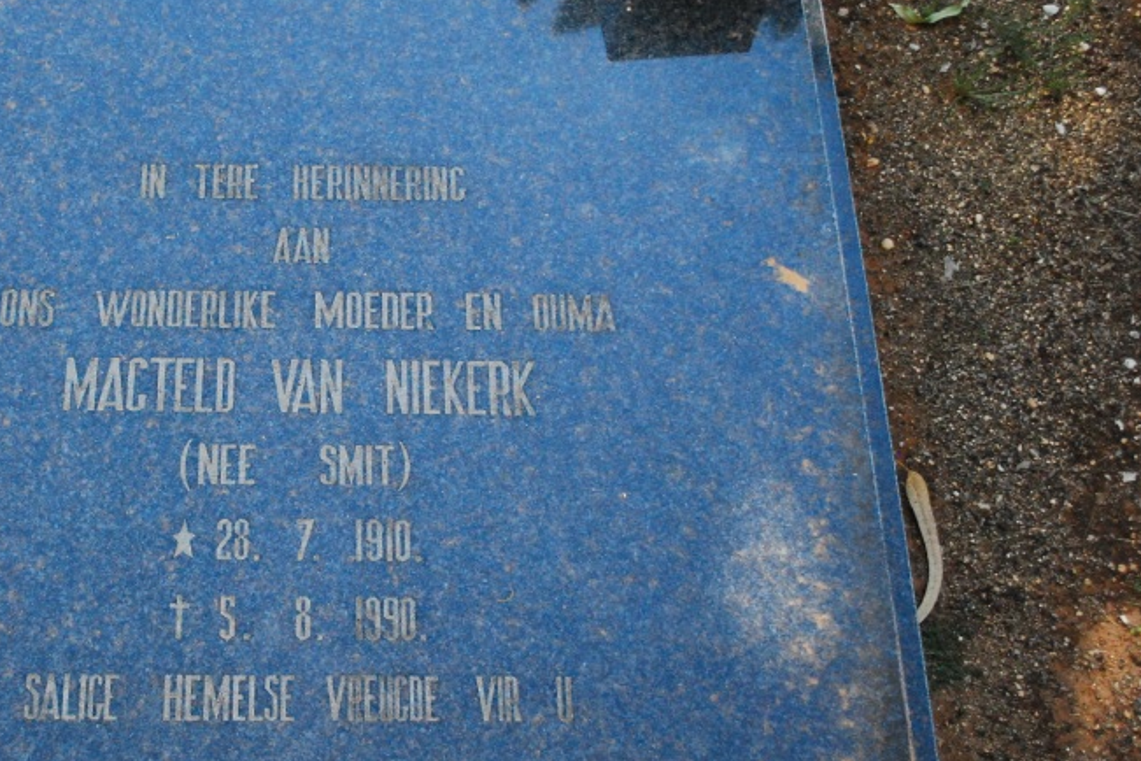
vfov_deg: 26.0
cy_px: 394
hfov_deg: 37.2
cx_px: 270
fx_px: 1648
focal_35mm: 52
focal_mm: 22
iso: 1600
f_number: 4
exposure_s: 1/1600
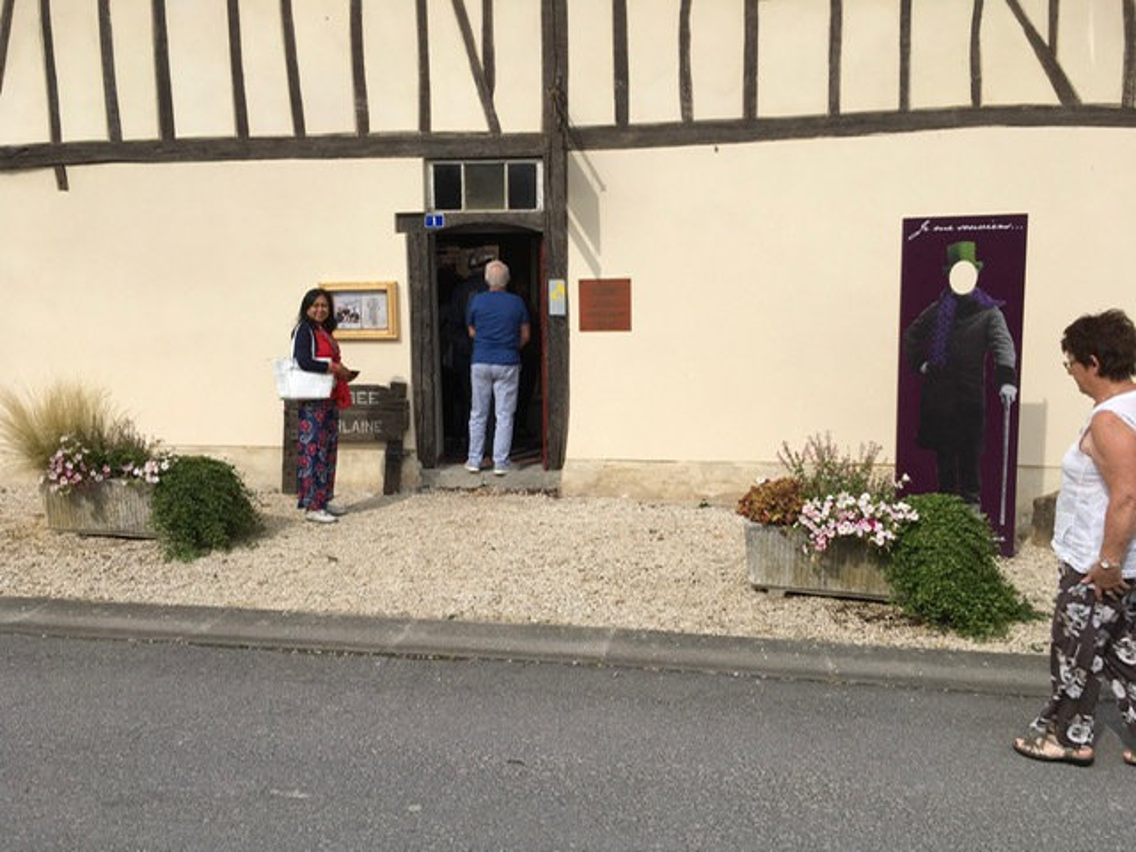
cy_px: 426
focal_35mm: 29
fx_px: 952
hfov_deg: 61.7
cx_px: 568
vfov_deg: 48.2
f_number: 2.2
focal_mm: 4.15
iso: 25
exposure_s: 1/2079
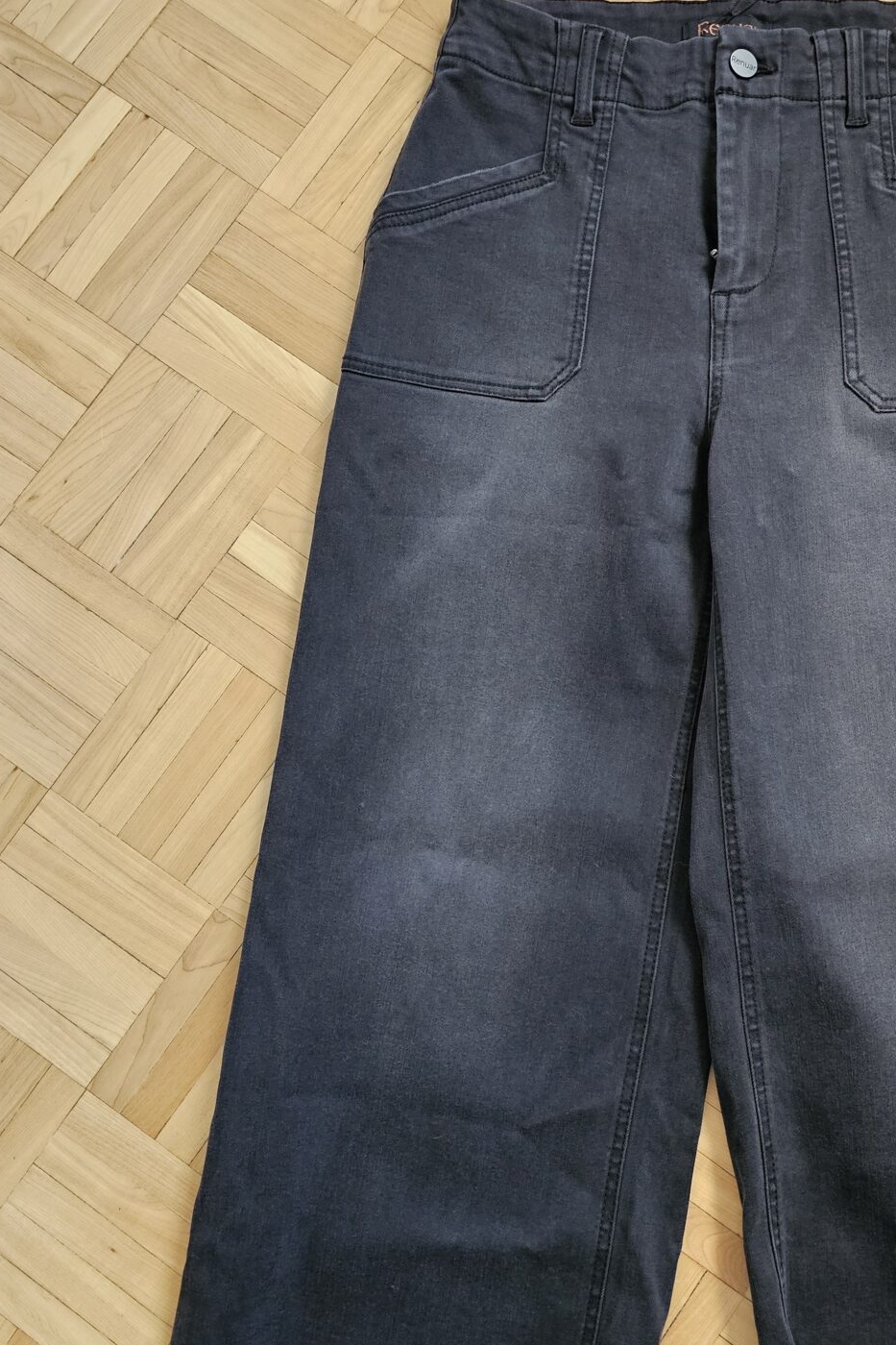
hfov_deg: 37.2
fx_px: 1307
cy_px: 706
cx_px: 639
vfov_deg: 54.4
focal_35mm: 35
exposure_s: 1/120
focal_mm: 6.3
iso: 1000
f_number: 1.7
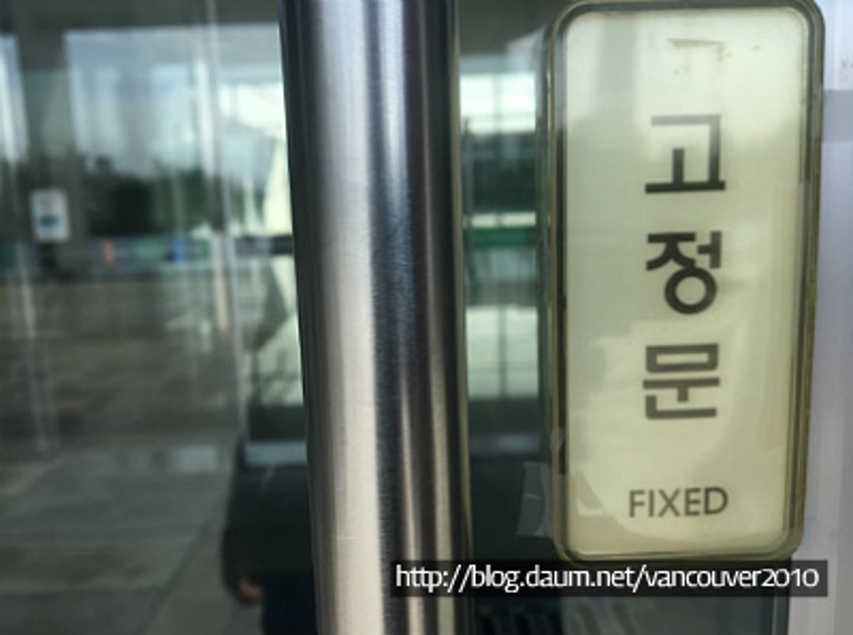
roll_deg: -0.1
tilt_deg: -9.4
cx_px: 426
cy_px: 318
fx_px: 713
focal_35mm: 29
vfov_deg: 48.0
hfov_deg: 61.8
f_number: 2.2
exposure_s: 1/712
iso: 25
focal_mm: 4.15
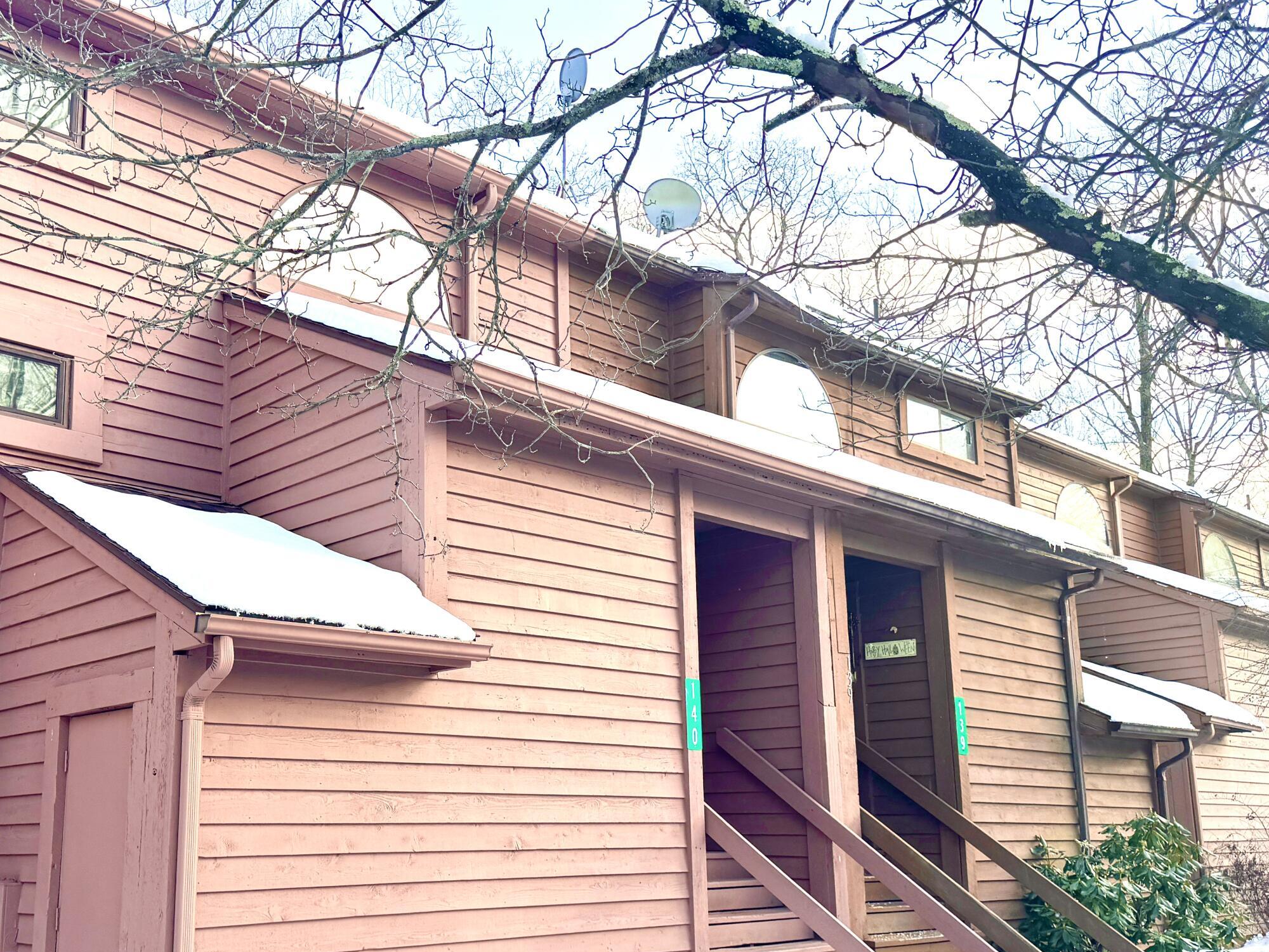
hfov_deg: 50.9
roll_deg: -0.7
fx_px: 1320
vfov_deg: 39.4
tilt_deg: +9.0
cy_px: 602
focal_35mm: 36
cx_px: 485
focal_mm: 6.86
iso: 80
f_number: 1.78
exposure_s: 1/539
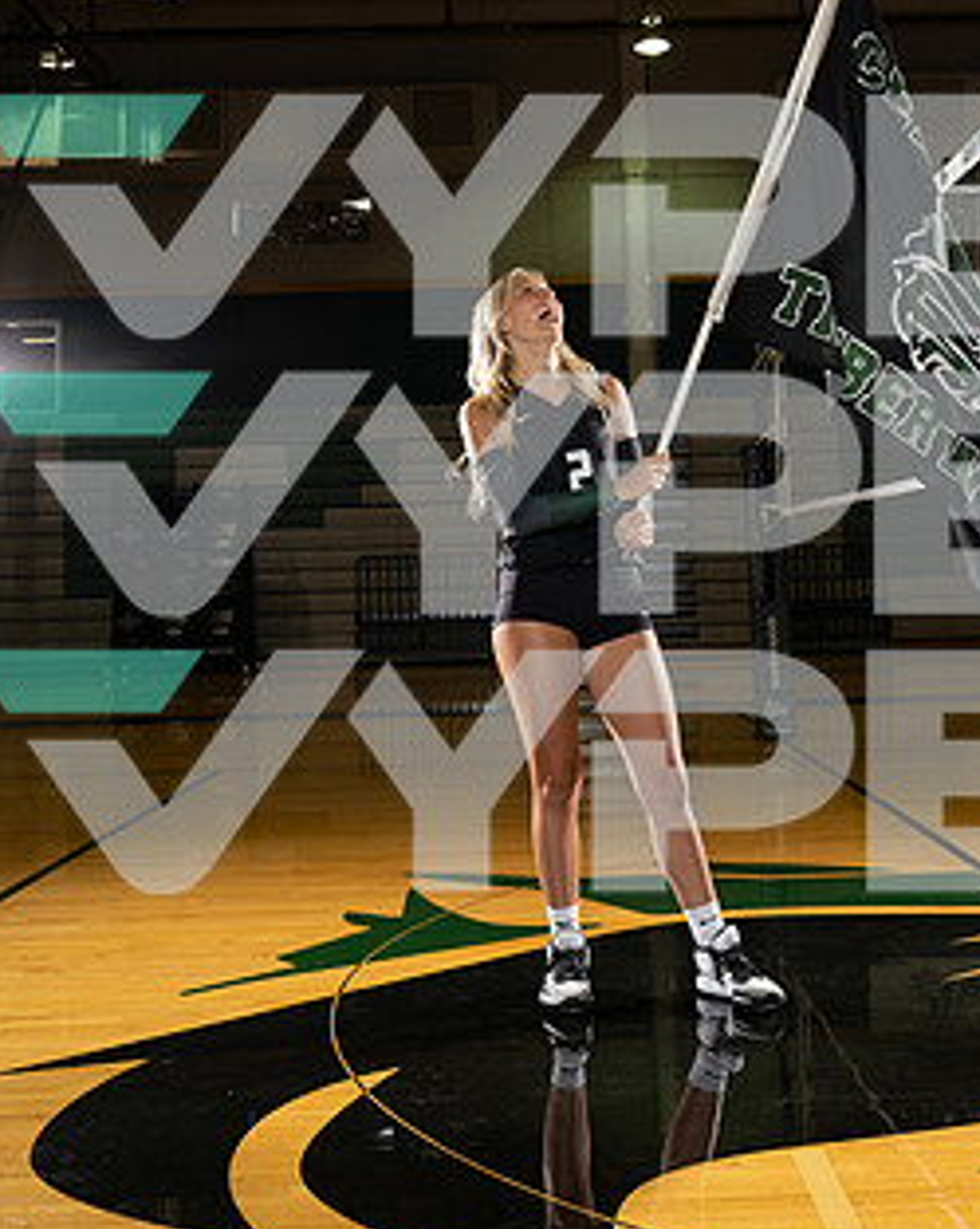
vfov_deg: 43.7
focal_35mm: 42
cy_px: 496
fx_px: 1525
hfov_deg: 35.6
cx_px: 555
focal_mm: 31
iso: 800
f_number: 5.6
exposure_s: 1/250
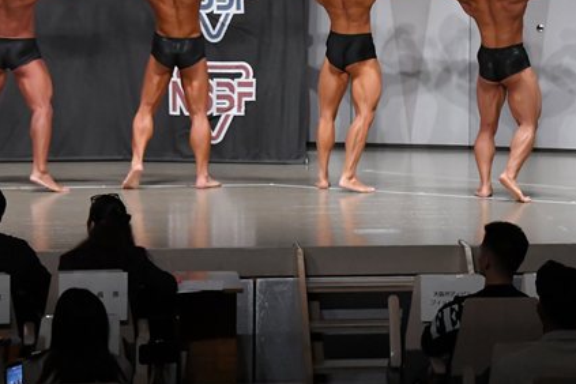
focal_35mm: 187
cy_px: 54
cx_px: 460
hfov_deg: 11.0
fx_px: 2992
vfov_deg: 7.3
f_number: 5.6
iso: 5000
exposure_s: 1/400
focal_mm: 68
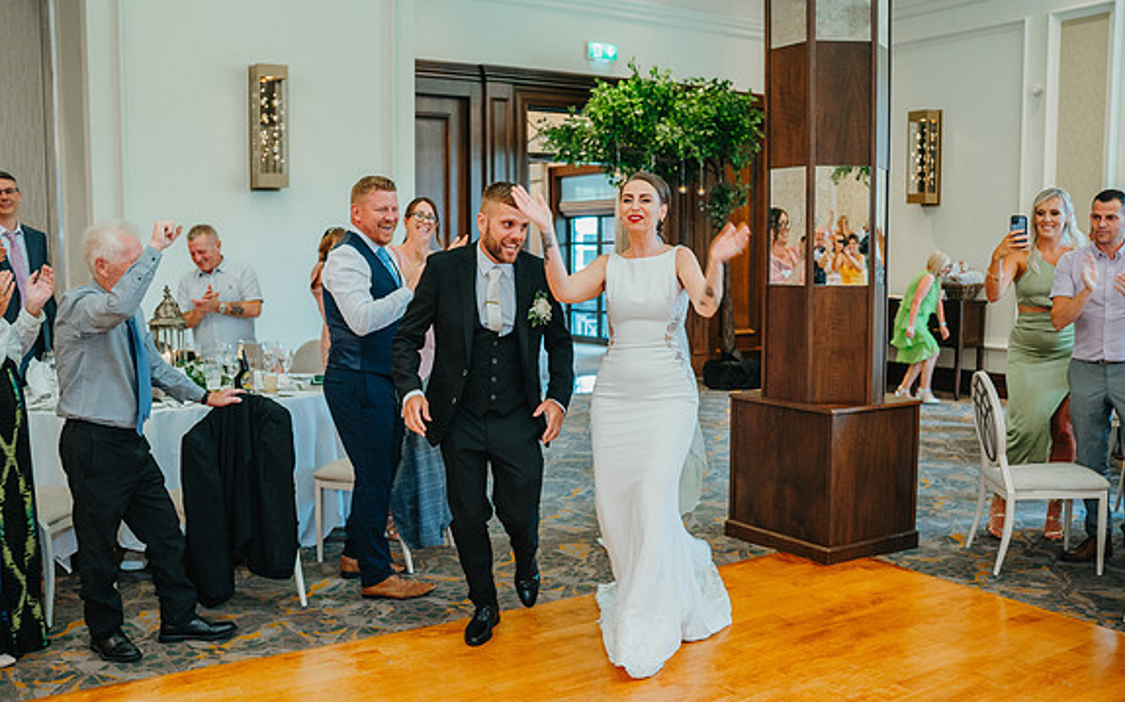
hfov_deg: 54.0
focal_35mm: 36
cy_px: 373
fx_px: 1103
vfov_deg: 35.3
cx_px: 560
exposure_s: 1/125
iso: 1600
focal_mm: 35
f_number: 2.8
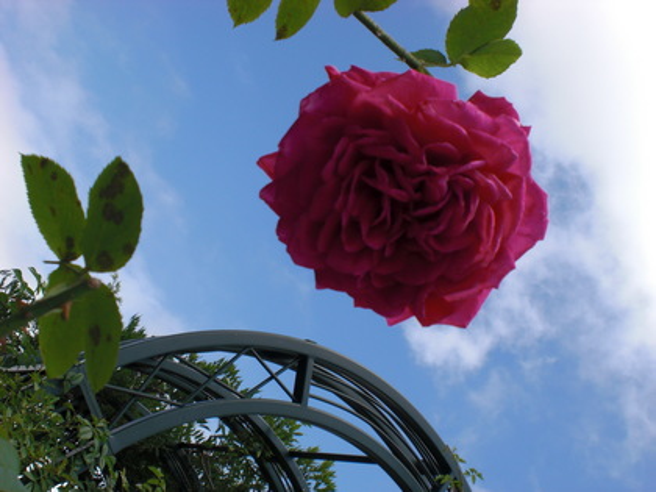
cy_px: 246
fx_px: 720
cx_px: 328
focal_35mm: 38
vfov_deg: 37.7
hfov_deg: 49.0
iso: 64
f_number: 5.6
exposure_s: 1/320
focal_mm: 6.3
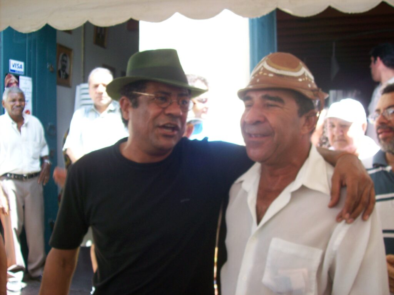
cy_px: 148
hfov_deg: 51.4
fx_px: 410
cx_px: 197
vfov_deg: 39.6
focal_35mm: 36
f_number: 2.7
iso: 80
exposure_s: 1/118
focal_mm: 6
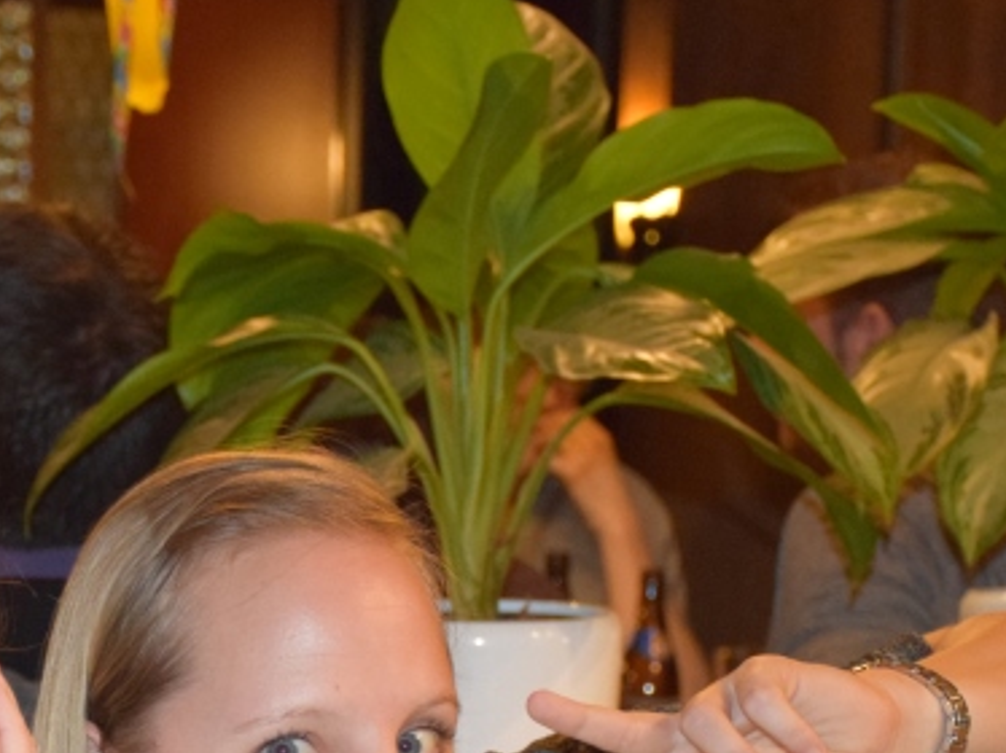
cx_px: 194
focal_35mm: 166
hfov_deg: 11.9
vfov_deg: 8.8
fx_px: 4821
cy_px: 857
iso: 3200
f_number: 4.5
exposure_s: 1/60
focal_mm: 42
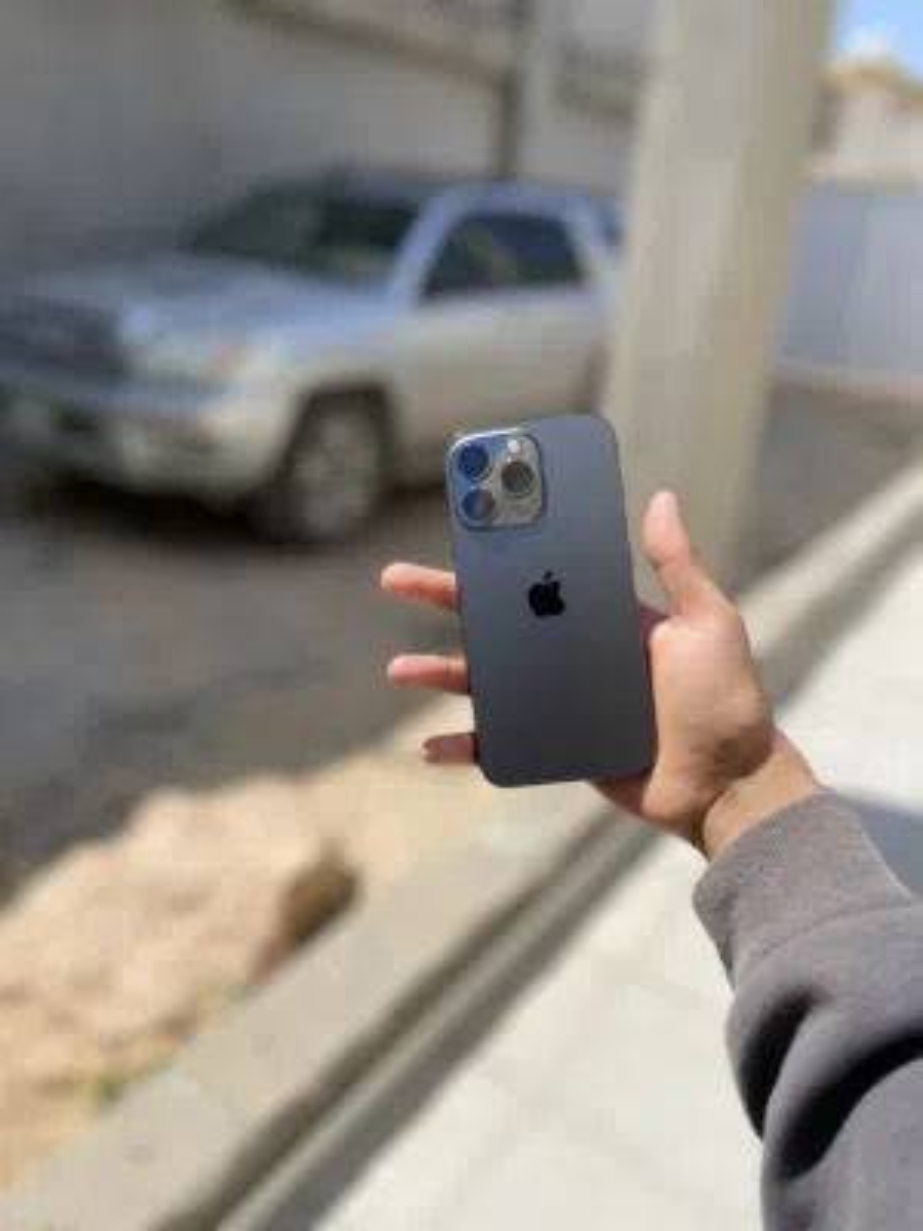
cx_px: 462
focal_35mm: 26
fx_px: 924
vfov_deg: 67.3
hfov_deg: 53.1
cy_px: 616
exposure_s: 1/4831
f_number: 1.6
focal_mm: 4.2
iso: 50
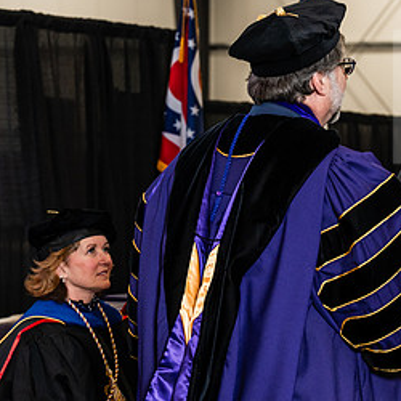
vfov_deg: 12.6
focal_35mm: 138
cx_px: 345
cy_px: 224
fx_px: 1809
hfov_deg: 12.6
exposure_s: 1/200
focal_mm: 70
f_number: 4.5
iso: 1250
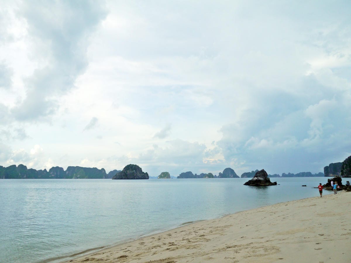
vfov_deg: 49.7
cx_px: 176
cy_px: 132
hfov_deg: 63.4
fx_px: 284
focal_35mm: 28
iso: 160
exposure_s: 1/640
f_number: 8
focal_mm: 14
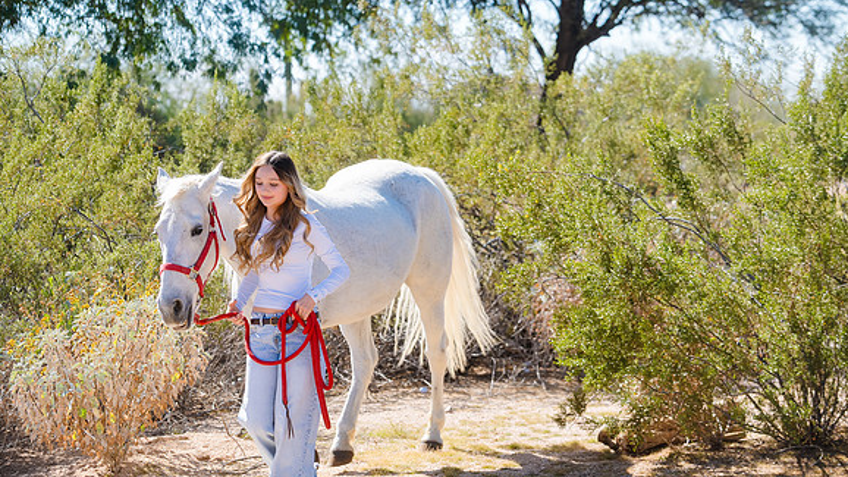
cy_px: 244
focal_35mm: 122
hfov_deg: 17.6
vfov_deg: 9.9
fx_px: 2743
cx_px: 424
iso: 320
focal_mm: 116
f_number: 5.6
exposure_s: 1/800
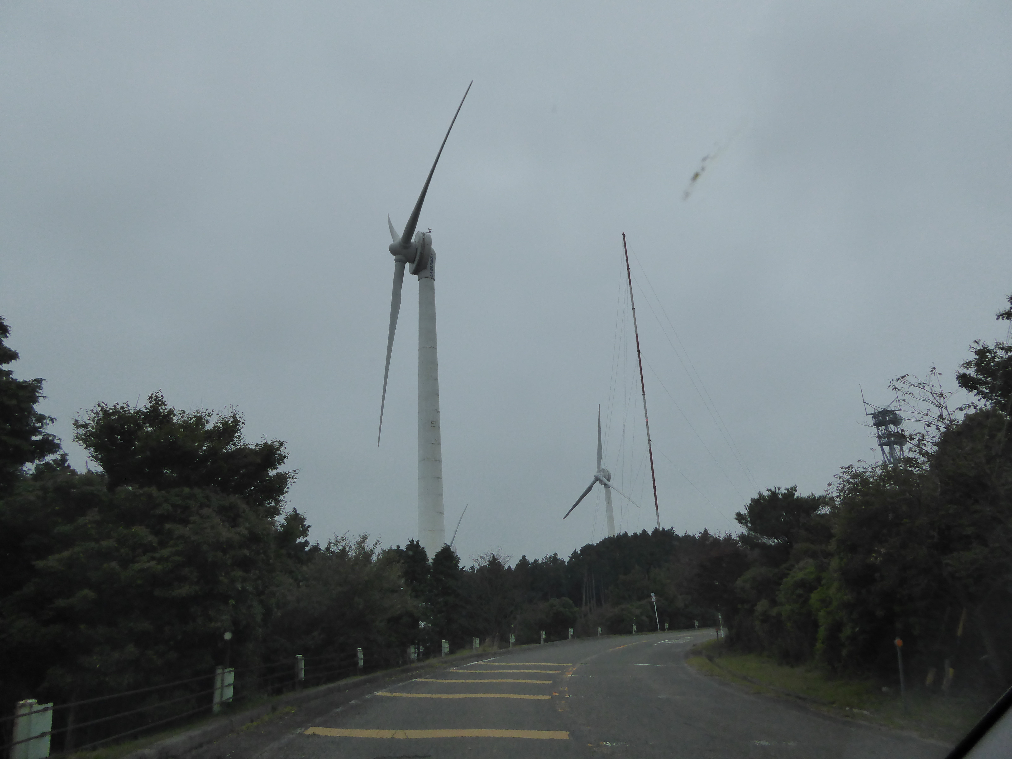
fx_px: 731
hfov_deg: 69.4
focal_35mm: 25
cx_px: 506
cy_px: 380
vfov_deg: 54.9
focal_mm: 4.3
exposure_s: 1/320
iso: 200
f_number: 3.3
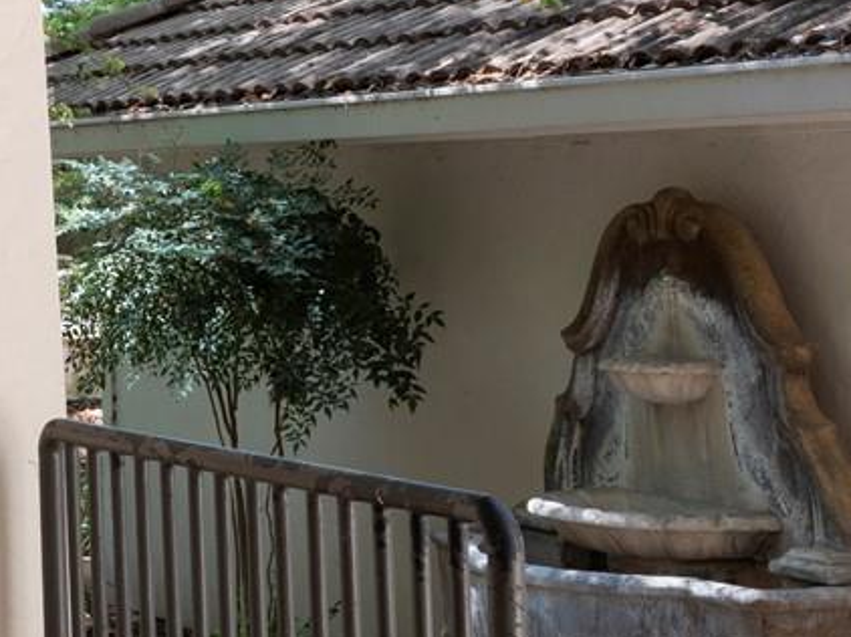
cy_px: 165
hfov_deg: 14.8
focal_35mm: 102
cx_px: -972
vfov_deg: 14.4
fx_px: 2506
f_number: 13
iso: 250
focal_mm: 27
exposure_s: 1/6
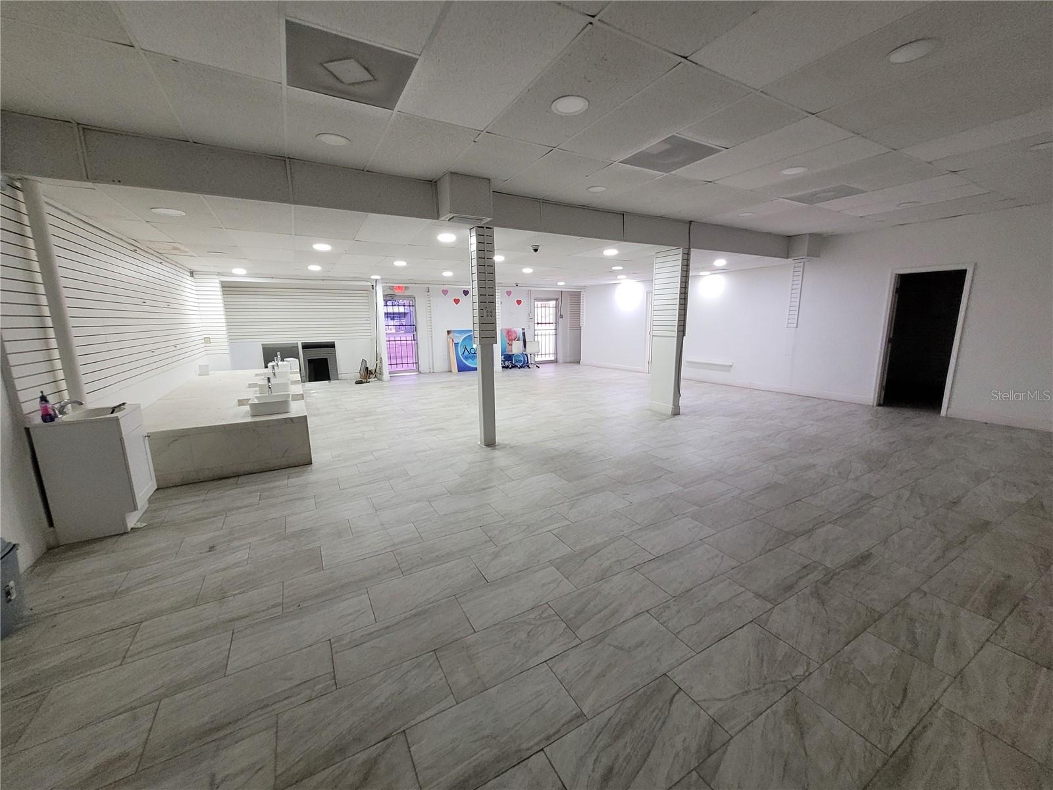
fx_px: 395
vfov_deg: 89.9
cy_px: 395
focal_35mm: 13
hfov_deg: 106.2
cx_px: 526
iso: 400
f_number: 2.2
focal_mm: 1.74
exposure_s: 1/60
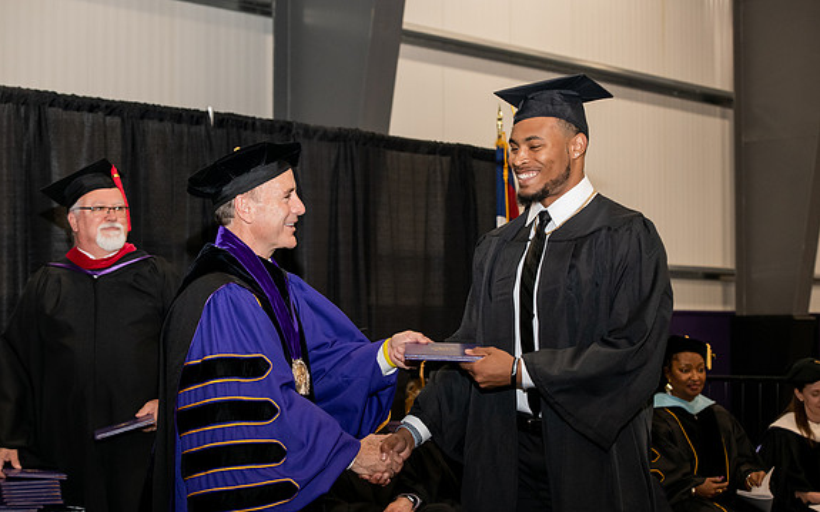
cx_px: 408
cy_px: 263
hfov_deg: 28.6
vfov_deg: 18.1
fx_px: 1609
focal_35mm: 72
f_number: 5.6
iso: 2000
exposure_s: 1/200
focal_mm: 70
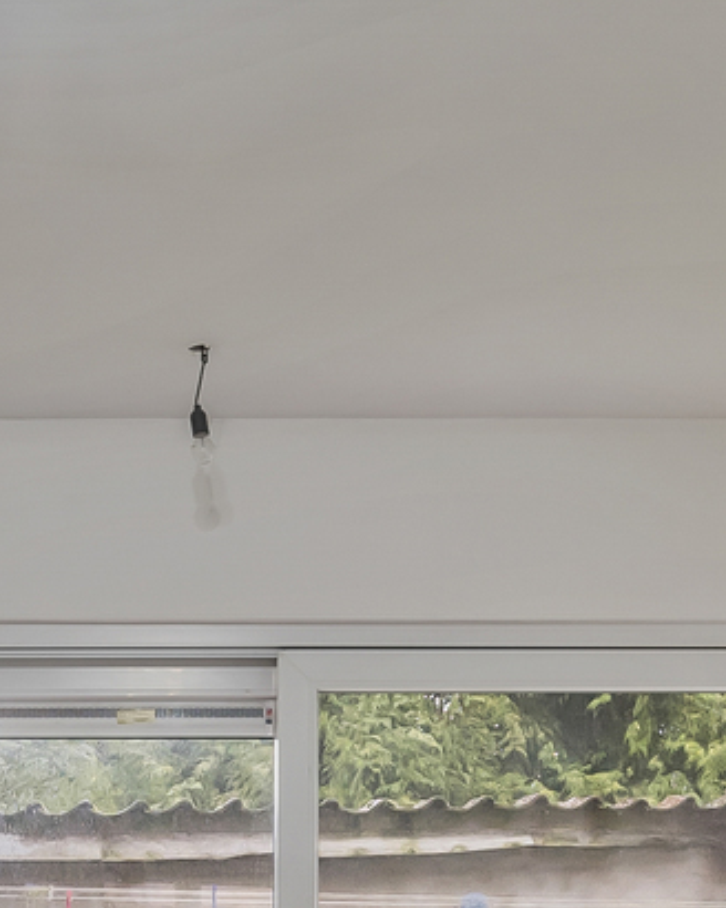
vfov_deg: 23.1
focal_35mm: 77
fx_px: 2068
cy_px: 1033
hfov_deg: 19.8
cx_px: 177
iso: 250
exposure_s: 1/3
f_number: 8
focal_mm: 14
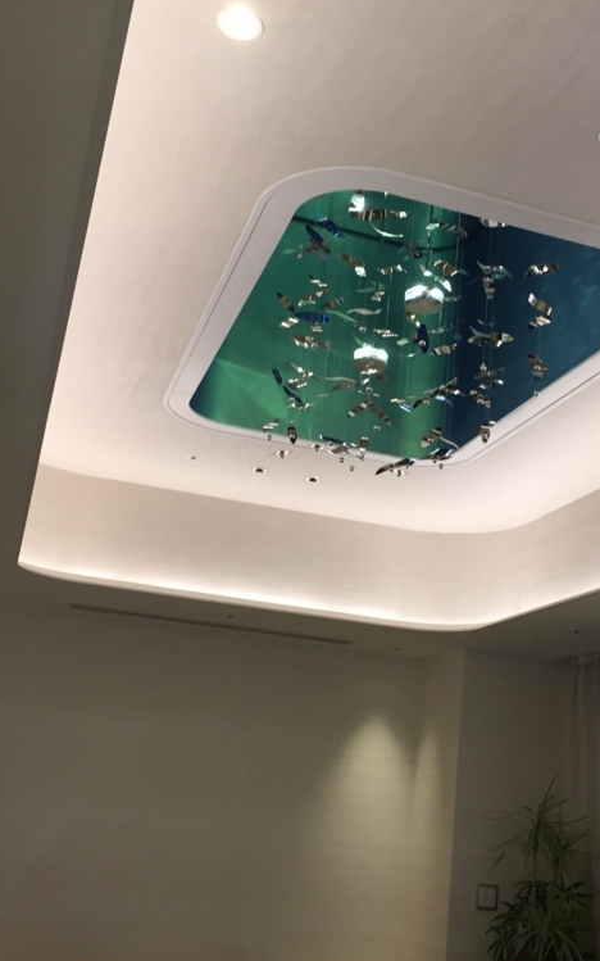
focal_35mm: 42
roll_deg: -4.6
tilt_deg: +19.4
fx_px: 1099
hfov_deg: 30.4
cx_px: 385
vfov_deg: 47.2
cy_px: 480
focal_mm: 4.15
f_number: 2.2
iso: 50
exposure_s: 1/33
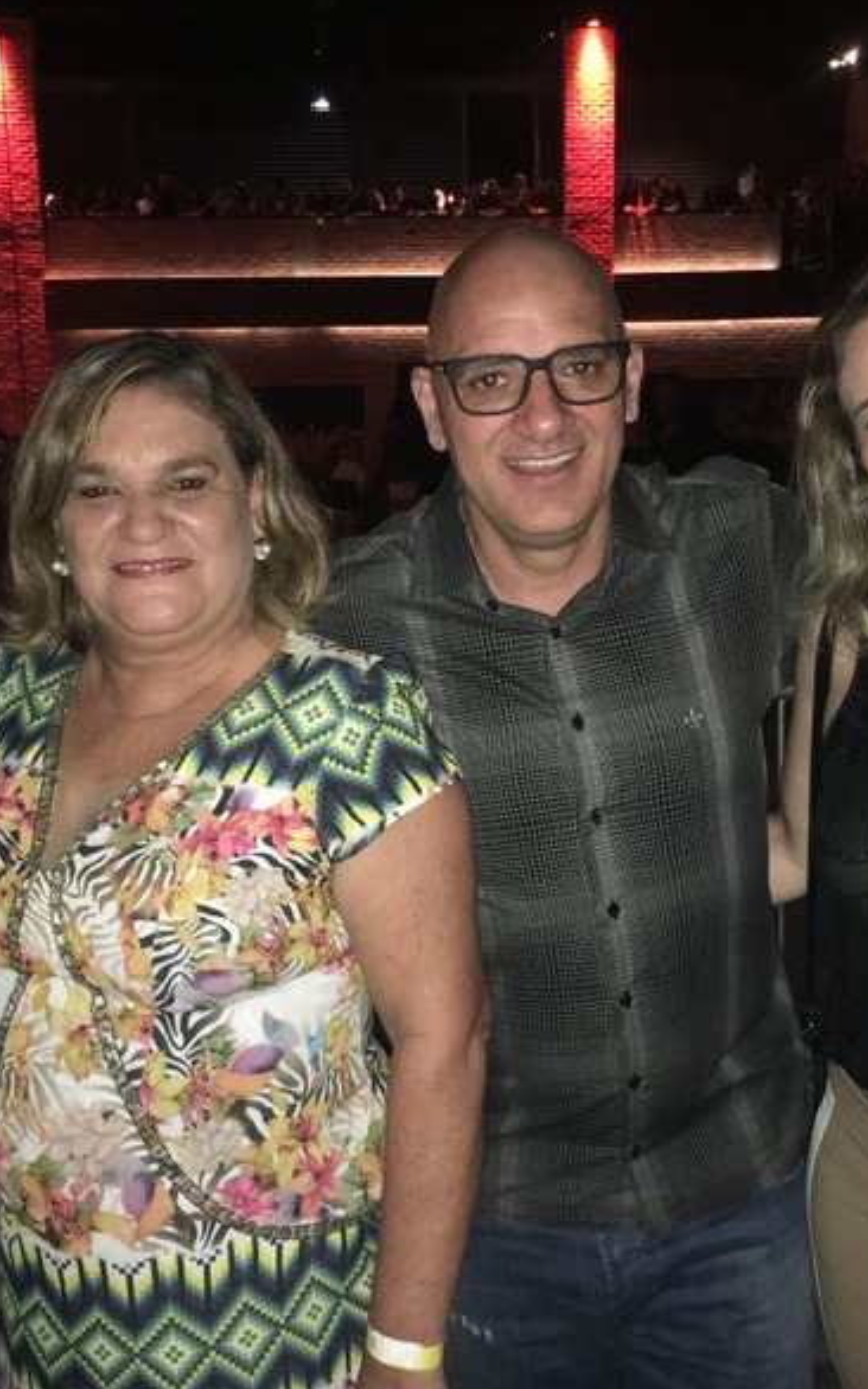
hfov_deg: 30.5
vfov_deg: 47.2
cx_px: 443
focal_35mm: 42
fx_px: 1590
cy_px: 699
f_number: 2.2
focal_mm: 4.15
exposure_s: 1/16
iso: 250
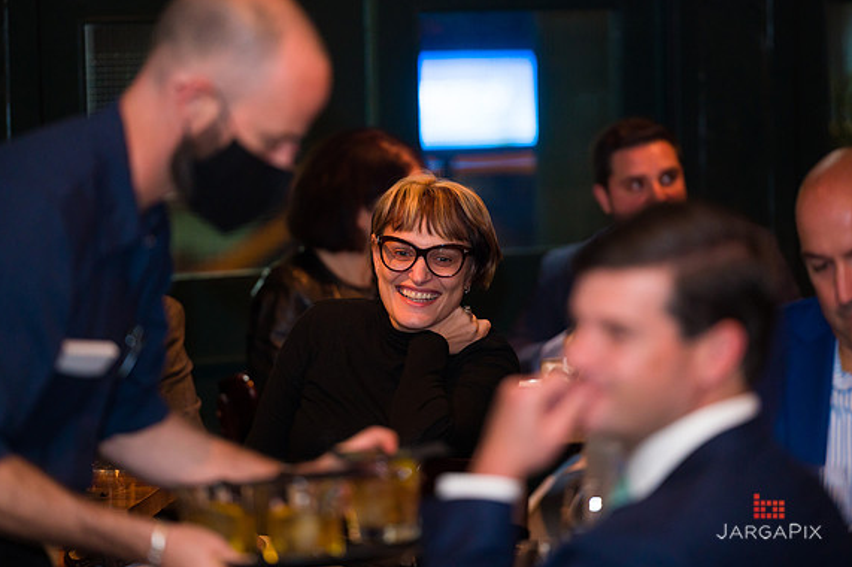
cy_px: 284
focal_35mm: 203
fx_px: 4801
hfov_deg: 10.1
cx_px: 427
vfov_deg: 6.8
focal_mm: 200
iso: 1600
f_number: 3.2
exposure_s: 1/125
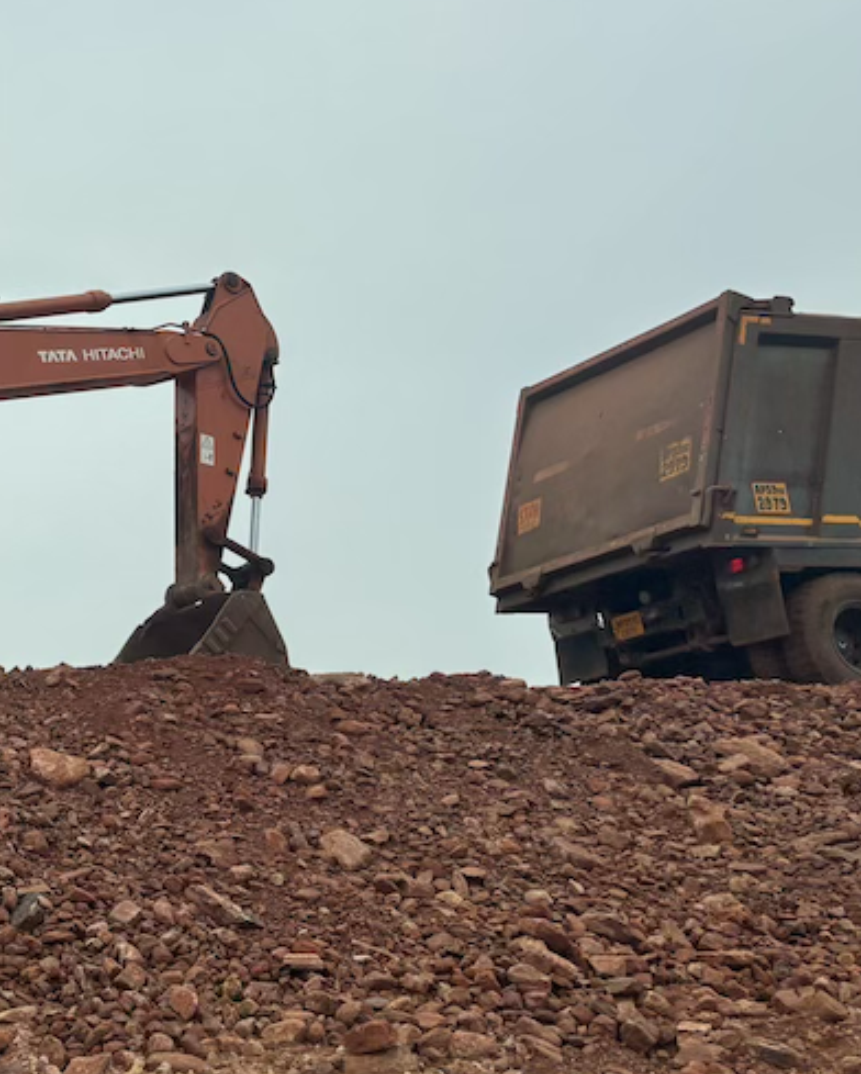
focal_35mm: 56
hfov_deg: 23.7
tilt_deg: +18.2
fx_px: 1782
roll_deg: -4.6
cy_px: 470
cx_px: -277
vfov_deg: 33.5
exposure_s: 1/5076
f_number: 1.6
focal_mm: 5.96
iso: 50
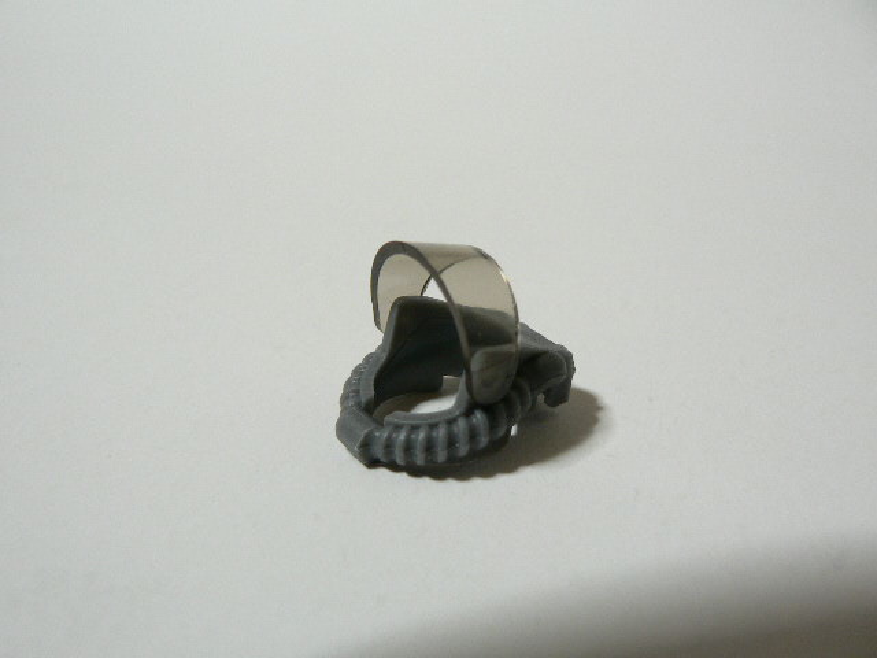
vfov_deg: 39.7
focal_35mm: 36
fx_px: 912
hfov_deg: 51.4
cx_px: 438
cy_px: 329
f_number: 2.8
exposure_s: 1/15
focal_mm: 6
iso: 150
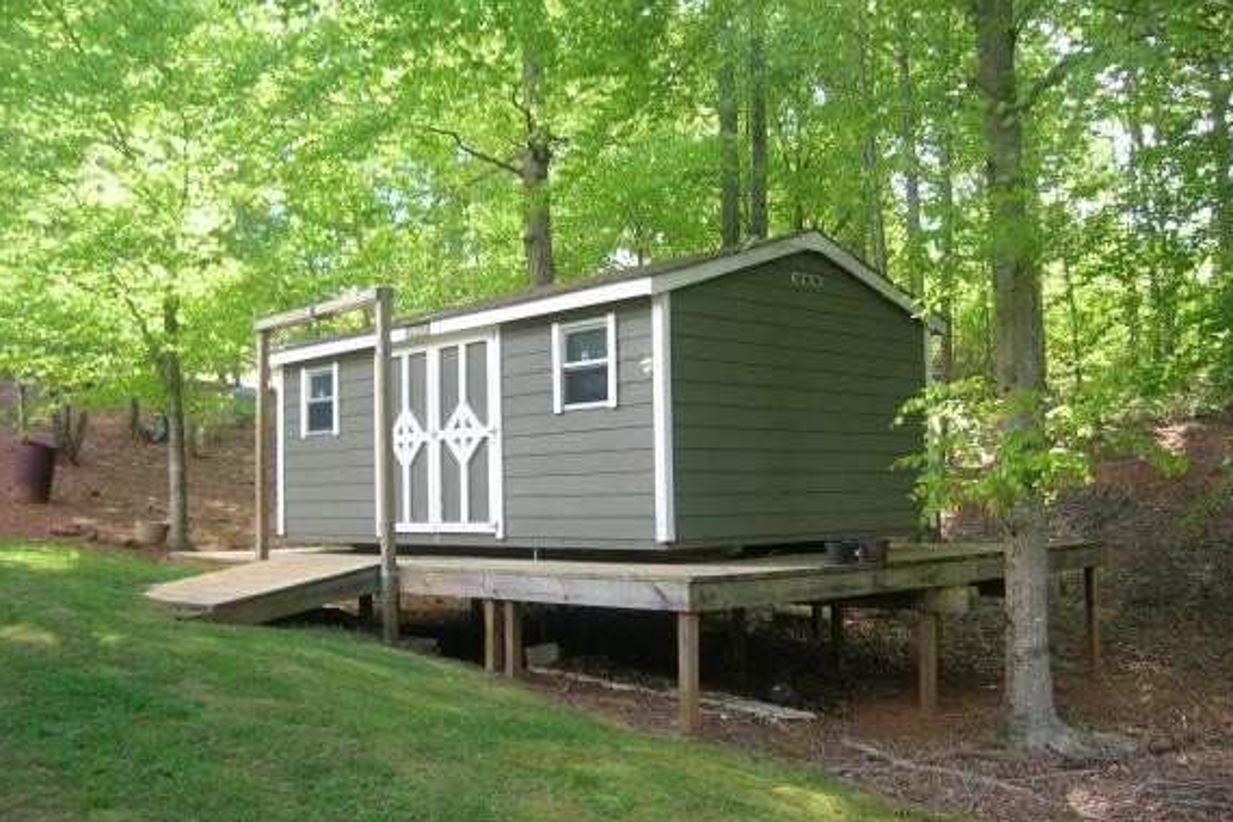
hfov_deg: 53.1
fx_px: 1233
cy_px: 435
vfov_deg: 36.9
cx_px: 621
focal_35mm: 36
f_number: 2.9
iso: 50
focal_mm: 5.7
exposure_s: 1/50
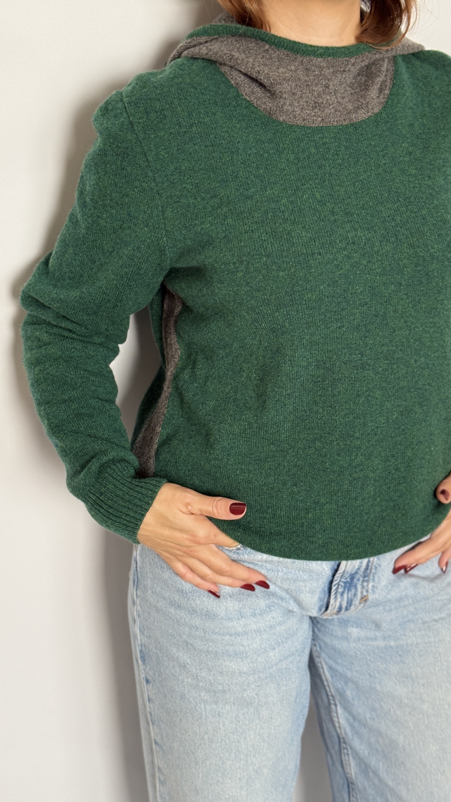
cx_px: 281
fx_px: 1127
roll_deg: -2.5
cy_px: 399
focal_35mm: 53
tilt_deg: -20.8
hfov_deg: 22.6
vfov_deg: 39.2
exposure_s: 1/60
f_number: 1.78
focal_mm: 6.76
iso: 200
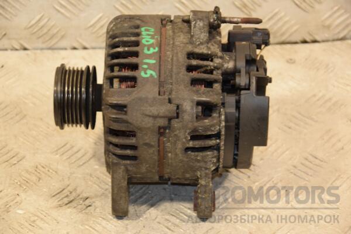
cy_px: 117
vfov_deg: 12.2
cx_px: 176
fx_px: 1097
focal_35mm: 112
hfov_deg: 18.2
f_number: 5.3
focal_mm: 75
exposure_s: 1/100
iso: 800
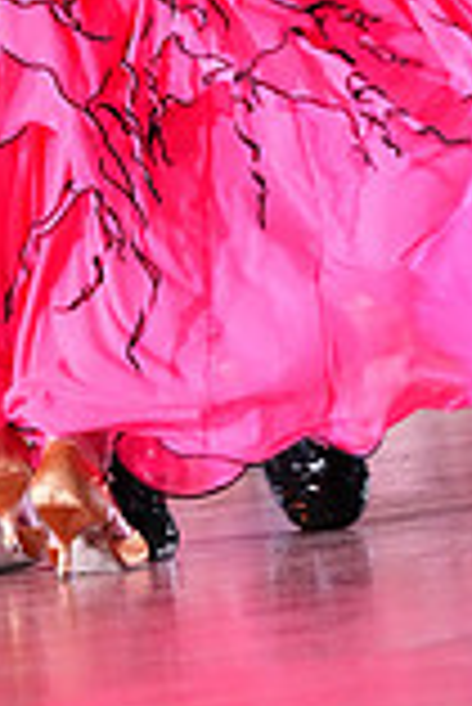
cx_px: 272
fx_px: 12048
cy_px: -261
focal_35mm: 614
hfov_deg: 2.2
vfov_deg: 3.3
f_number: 5
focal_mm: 166
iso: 10000
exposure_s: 1/400
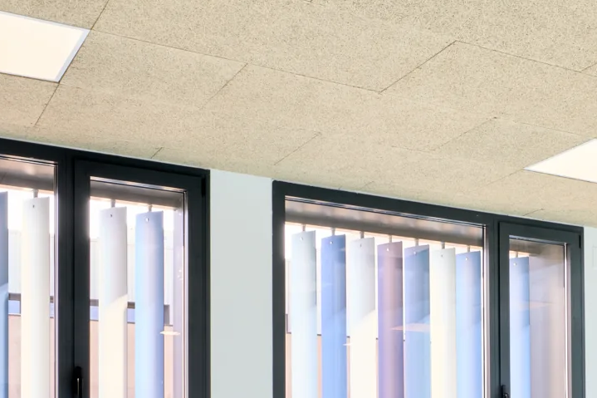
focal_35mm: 57
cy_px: 437
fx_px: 945
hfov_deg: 34.5
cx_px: 433
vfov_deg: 22.4
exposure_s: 1/6
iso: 64
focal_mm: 16
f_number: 14
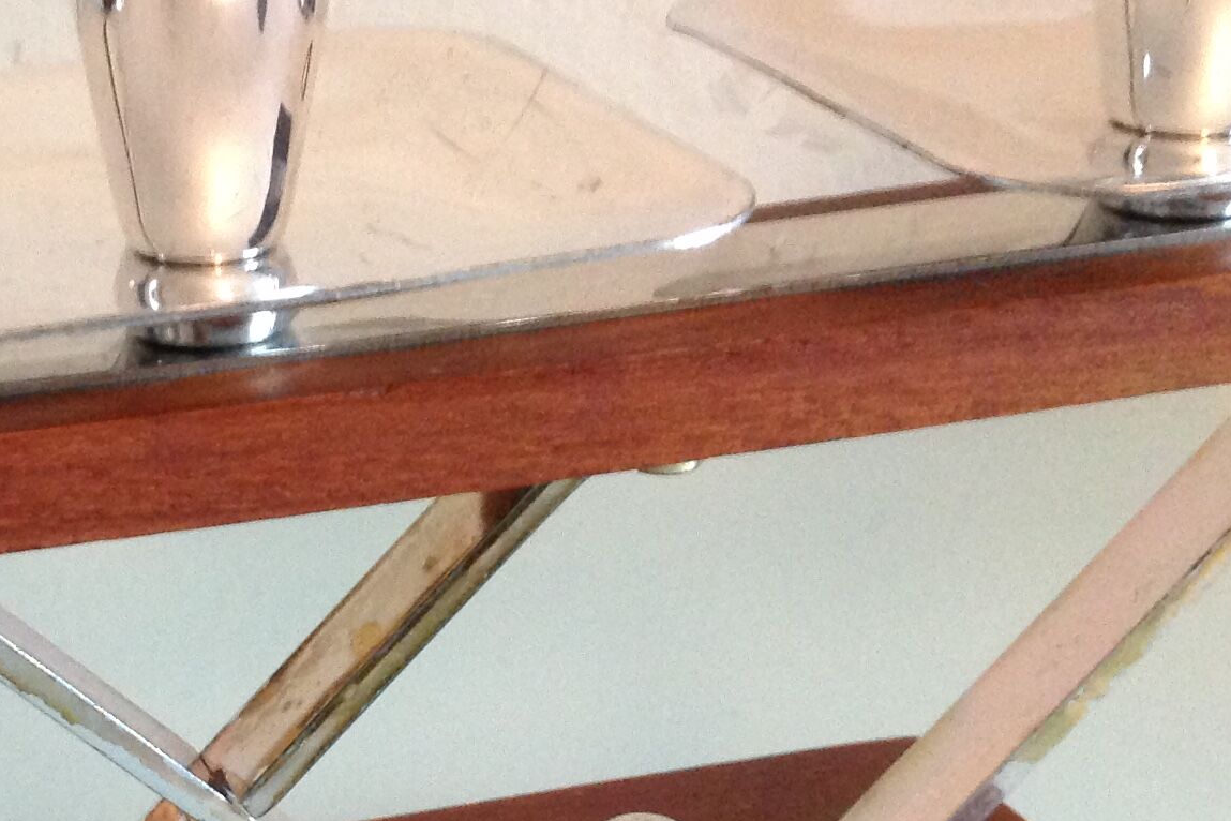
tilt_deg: -25.5
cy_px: 677
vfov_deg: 16.5
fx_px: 2804
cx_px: 16
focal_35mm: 82
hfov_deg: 23.8
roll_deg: +4.0
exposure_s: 1/15
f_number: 2.4
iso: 320
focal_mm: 4.28
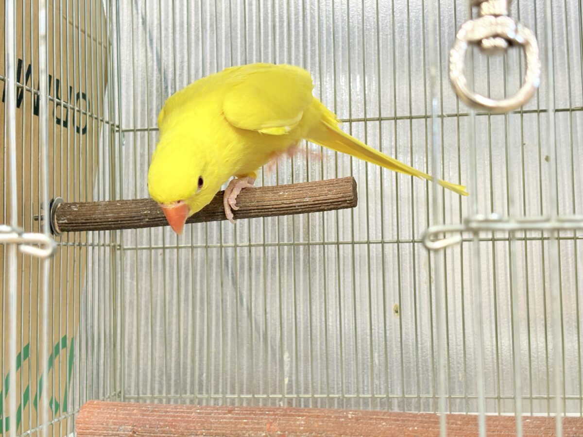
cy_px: 218
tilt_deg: +3.4
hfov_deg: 36.8
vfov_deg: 28.0
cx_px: 292
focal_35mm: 52
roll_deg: +1.2
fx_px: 876
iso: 160
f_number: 1.6
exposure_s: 1/50
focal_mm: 5.96
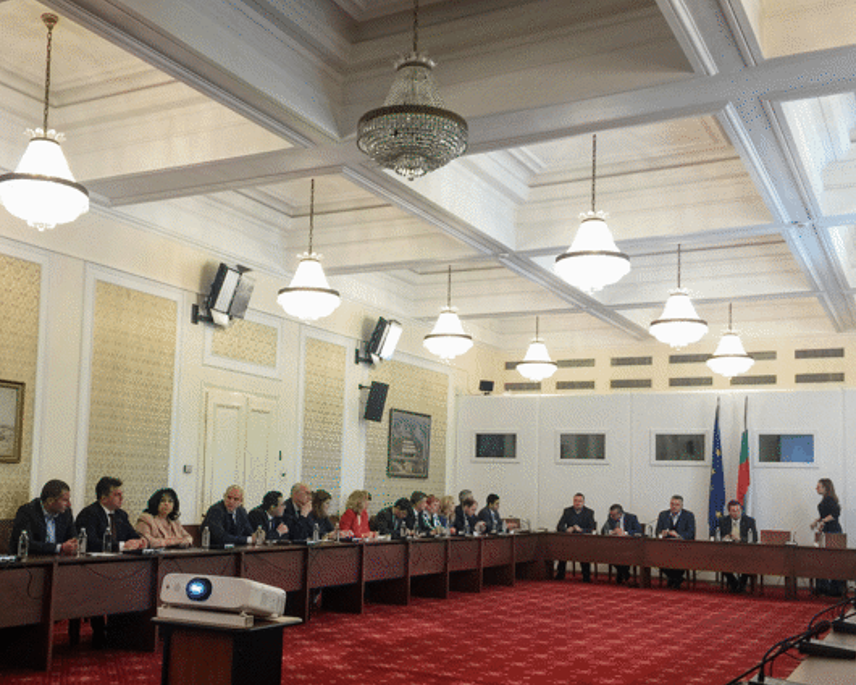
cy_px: 422
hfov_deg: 46.7
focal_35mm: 39
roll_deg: -2.9
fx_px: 988
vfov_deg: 38.0
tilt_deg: +4.5
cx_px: 372
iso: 40
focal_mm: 4.15
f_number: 2.2
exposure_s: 1/33
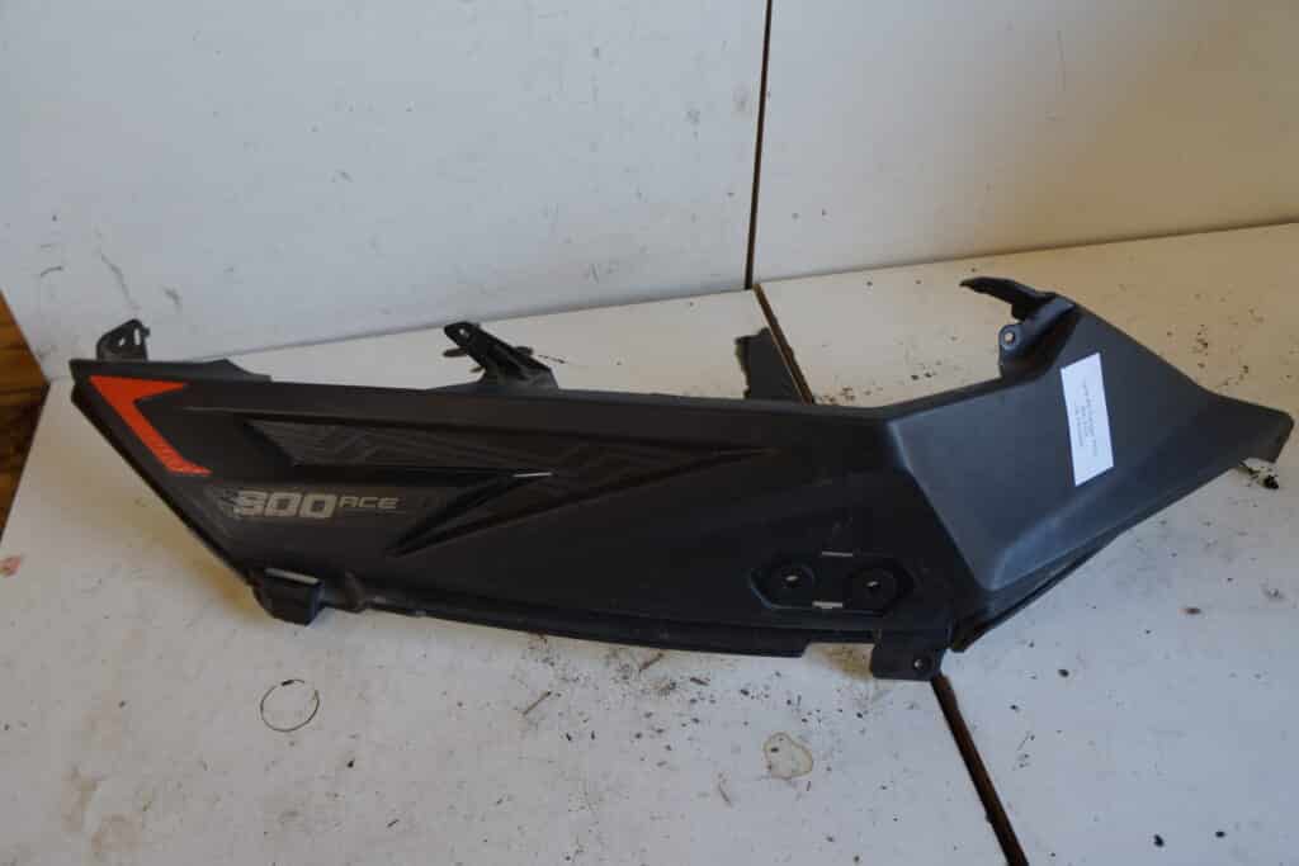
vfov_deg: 47.9
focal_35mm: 27
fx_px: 974
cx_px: 650
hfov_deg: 67.4
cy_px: 433
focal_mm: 18
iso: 200
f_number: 3.5
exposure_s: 1/60
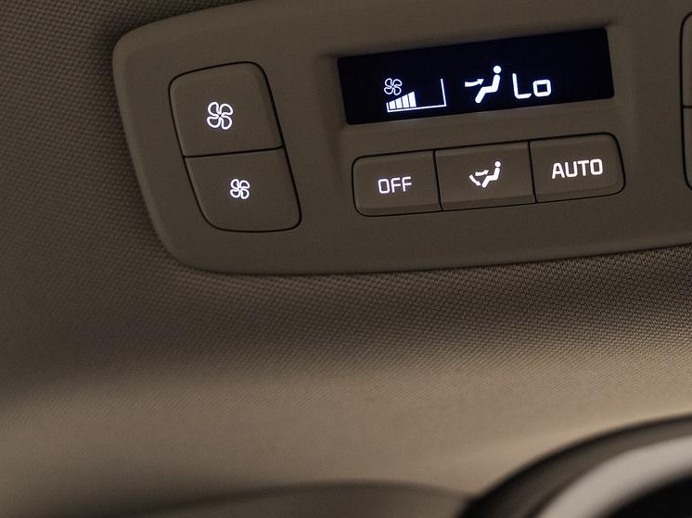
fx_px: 1499
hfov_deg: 25.8
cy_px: 162
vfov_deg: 19.6
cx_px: 468
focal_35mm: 75
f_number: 3.5
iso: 1000
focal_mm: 40.4
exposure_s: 1/50
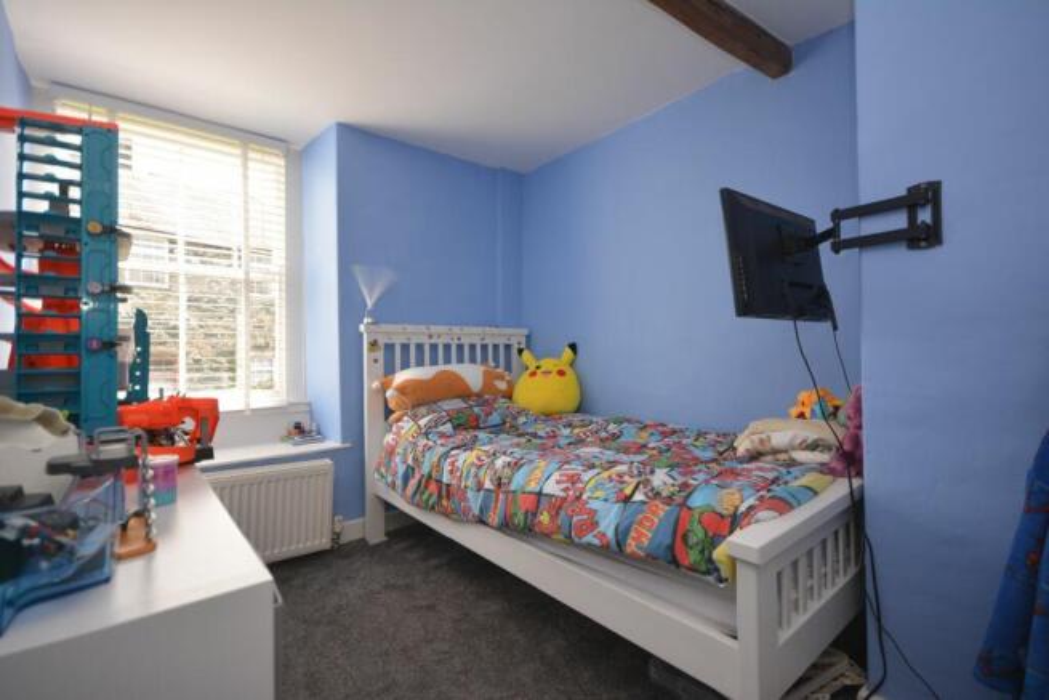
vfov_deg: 72.1
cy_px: 350
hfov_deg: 95.0
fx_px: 481
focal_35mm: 16
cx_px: 524
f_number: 4.5
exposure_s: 1/80
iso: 200
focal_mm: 11
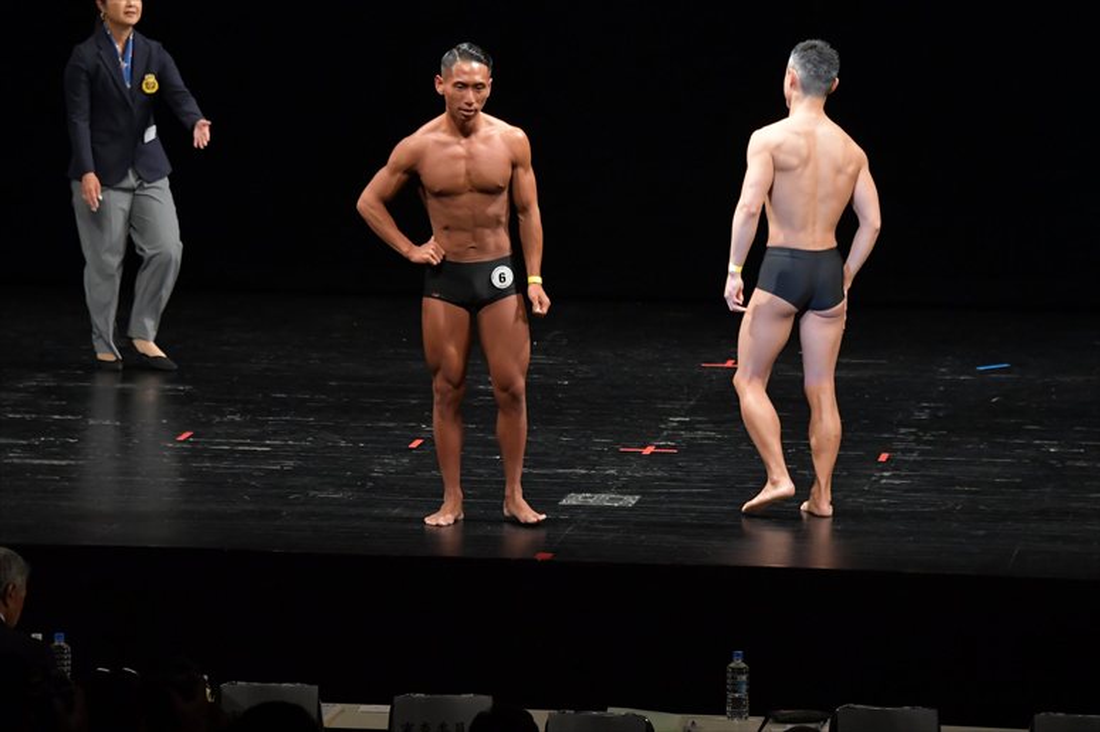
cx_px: 550
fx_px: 6169
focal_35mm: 202
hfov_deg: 10.2
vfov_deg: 6.8
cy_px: 366
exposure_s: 1/400
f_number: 5.6
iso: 3200
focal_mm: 135
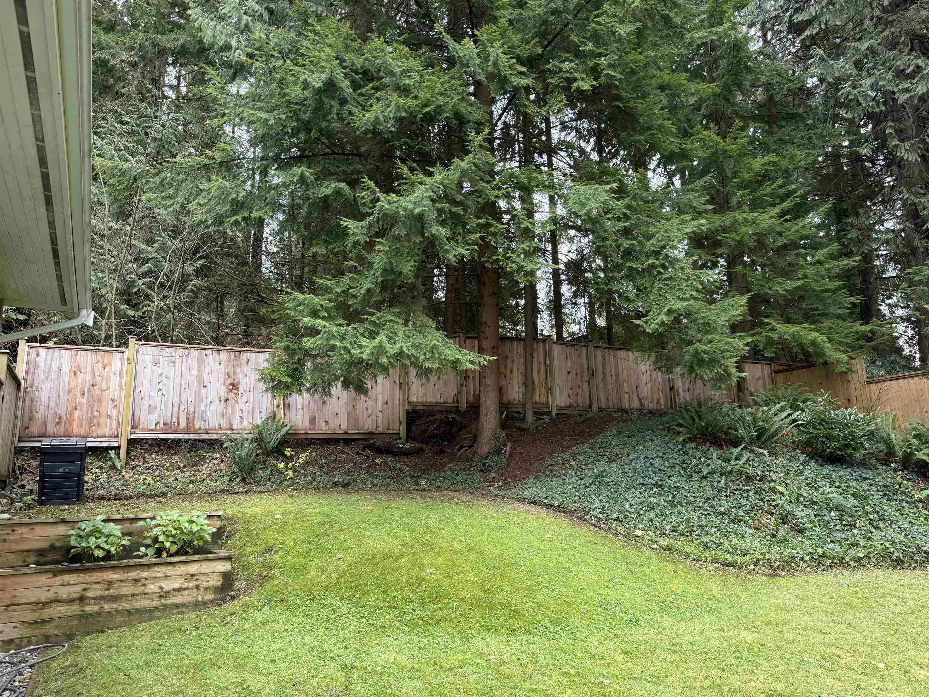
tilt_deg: +12.3
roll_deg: +1.4
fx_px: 644
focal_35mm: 24
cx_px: 464
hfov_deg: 71.6
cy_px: 348
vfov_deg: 56.8
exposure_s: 1/121
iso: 125
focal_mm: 6.76
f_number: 1.78
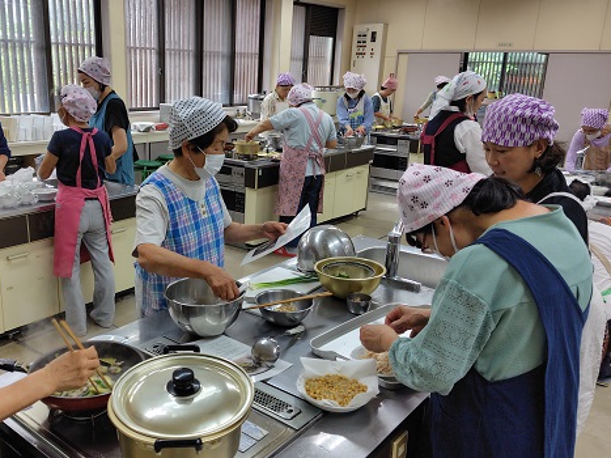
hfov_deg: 56.1
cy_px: 235
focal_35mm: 32
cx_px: 228
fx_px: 565
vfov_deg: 44.1
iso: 144
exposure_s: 1/100
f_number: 1.9
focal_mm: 5.6
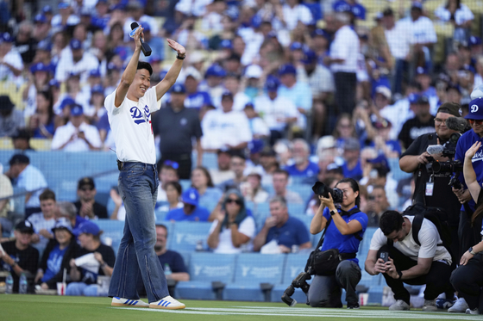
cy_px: 160
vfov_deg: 3.4
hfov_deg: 5.2
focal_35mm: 400
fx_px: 5365
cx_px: 242
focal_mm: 400
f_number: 2.8
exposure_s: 1/4000
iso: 1250
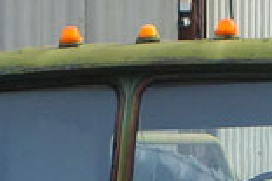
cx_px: 178
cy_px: 352
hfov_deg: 4.0
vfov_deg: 2.7
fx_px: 3883
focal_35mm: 514
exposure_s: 1/500
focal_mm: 25.02
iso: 160
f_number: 4
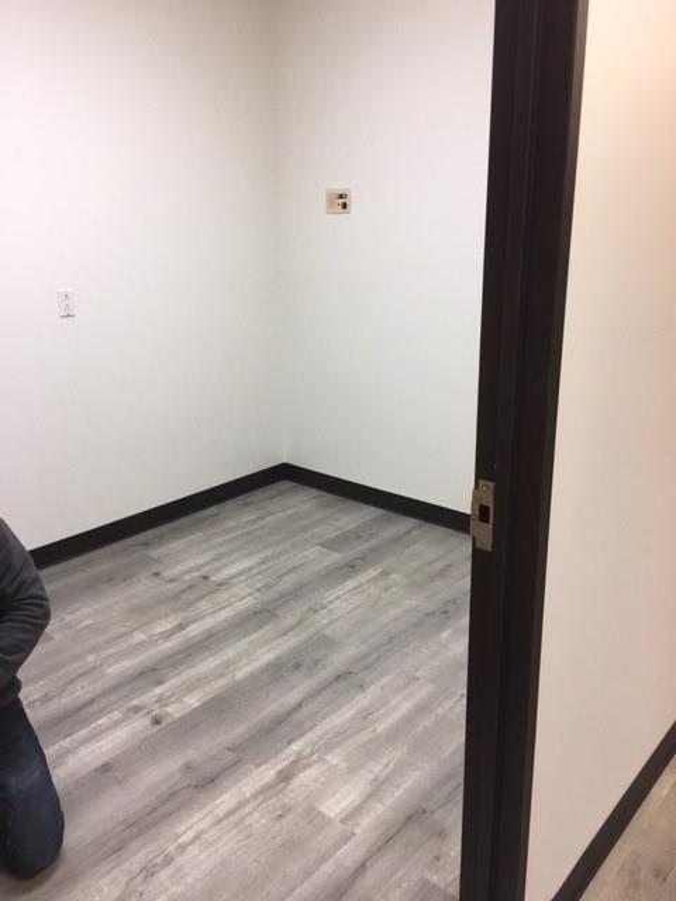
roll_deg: +0.9
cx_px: 338
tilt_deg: -18.4
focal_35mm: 29
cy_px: 450
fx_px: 755
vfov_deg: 61.7
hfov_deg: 48.2
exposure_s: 1/30
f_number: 2.2
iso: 40
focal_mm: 4.15
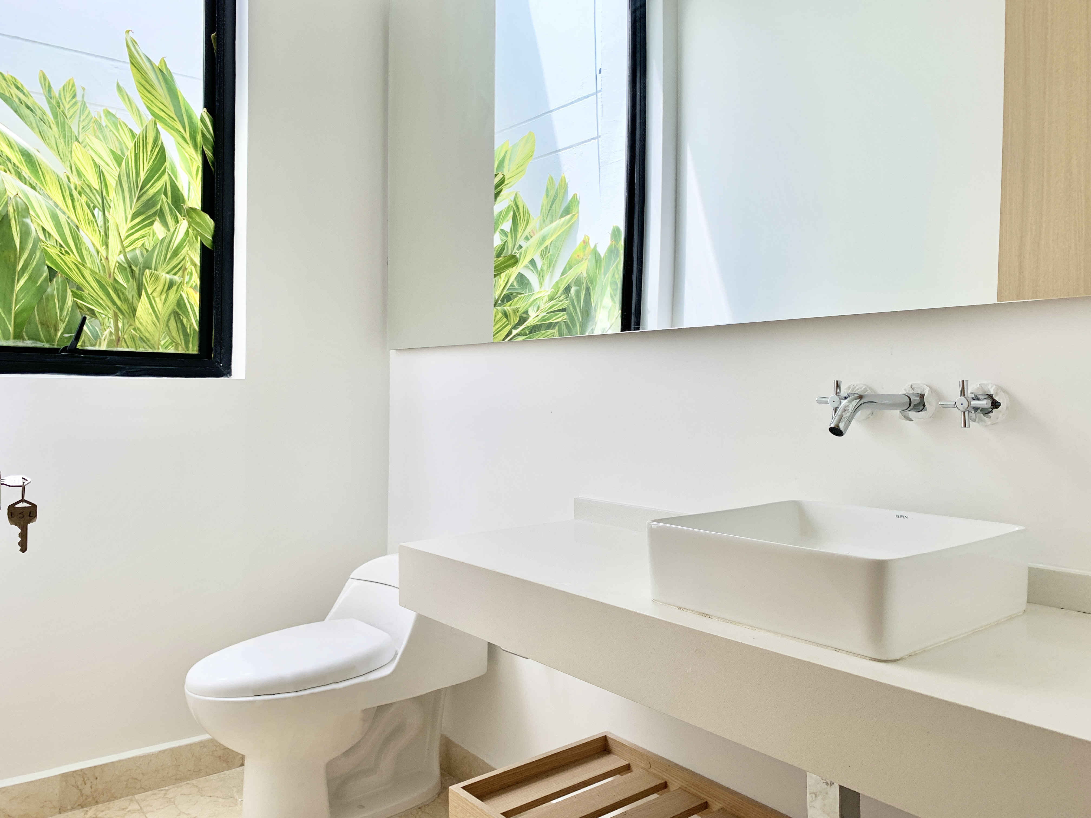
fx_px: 819
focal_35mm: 26
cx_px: 546
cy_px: 409
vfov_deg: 53.1
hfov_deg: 67.3
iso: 25
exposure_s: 1/314
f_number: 1.8
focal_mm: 4.25
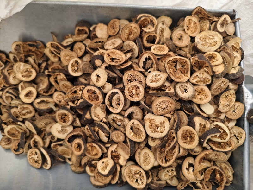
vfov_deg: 58.9
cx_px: 126
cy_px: 95
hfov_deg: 73.9
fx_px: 168
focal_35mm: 23
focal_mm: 5.56
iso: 682
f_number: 1.88
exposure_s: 1/100
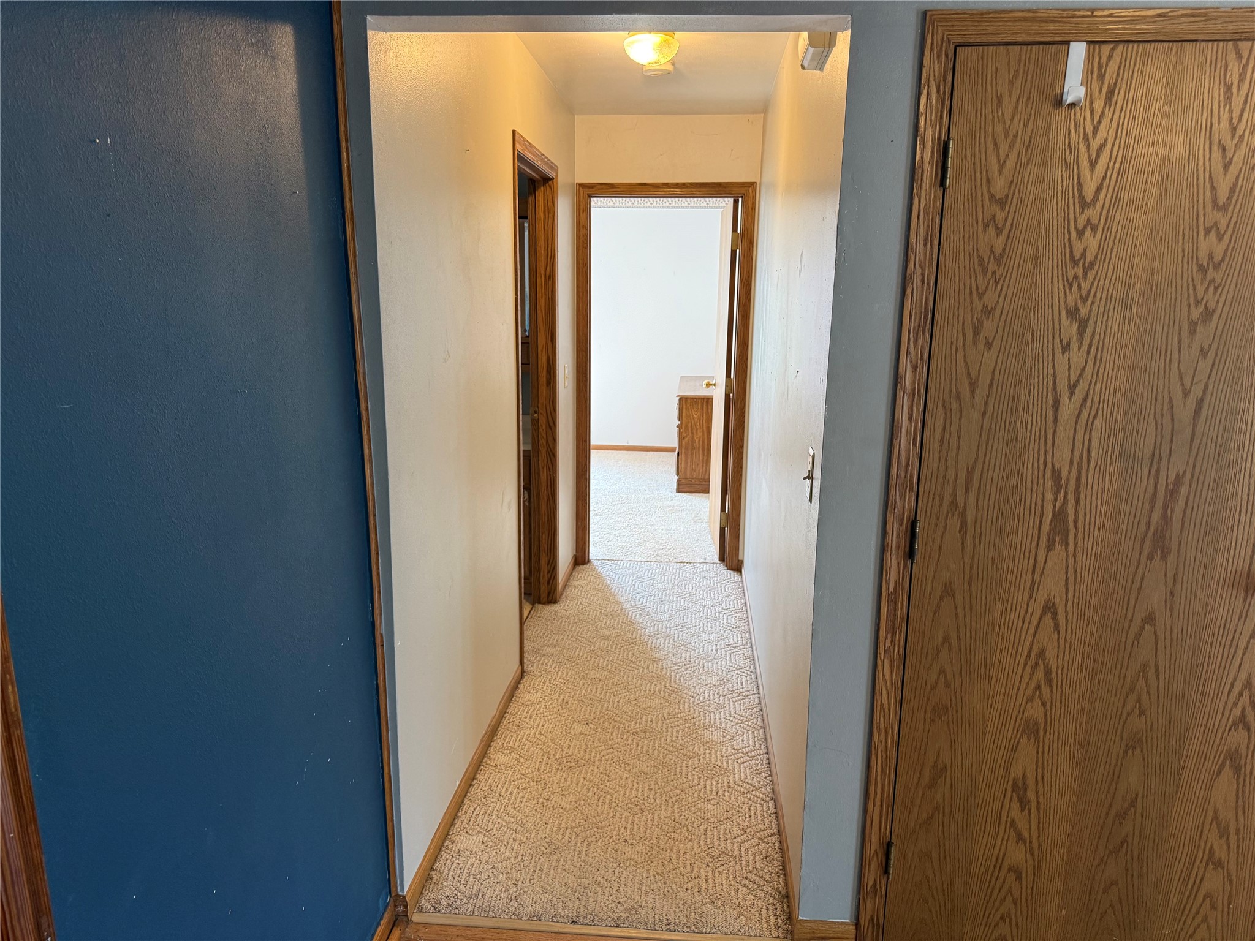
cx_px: 628
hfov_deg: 71.6
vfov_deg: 56.8
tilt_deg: -11.8
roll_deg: -0.4
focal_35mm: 24
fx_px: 870
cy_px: 470
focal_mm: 6.76
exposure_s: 1/60
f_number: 1.78
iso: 160
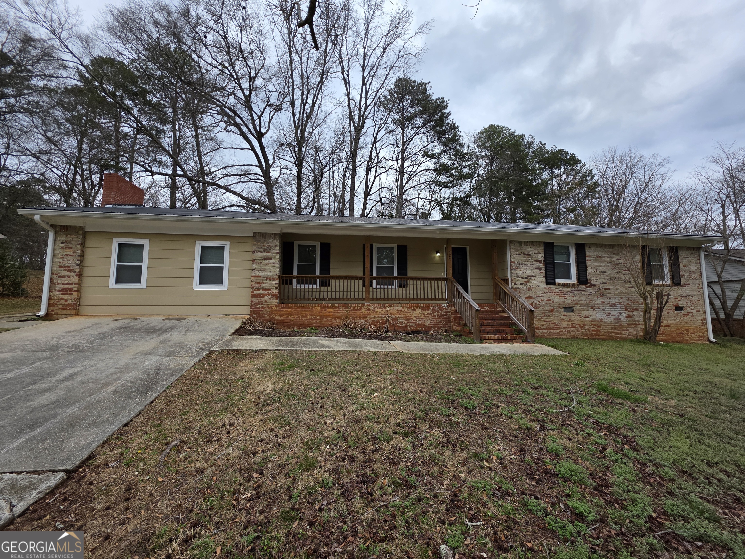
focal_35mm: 13
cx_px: 372
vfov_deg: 89.9
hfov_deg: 106.2
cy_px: 280
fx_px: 280
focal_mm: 2.2
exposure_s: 1/566
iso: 40
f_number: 1.9
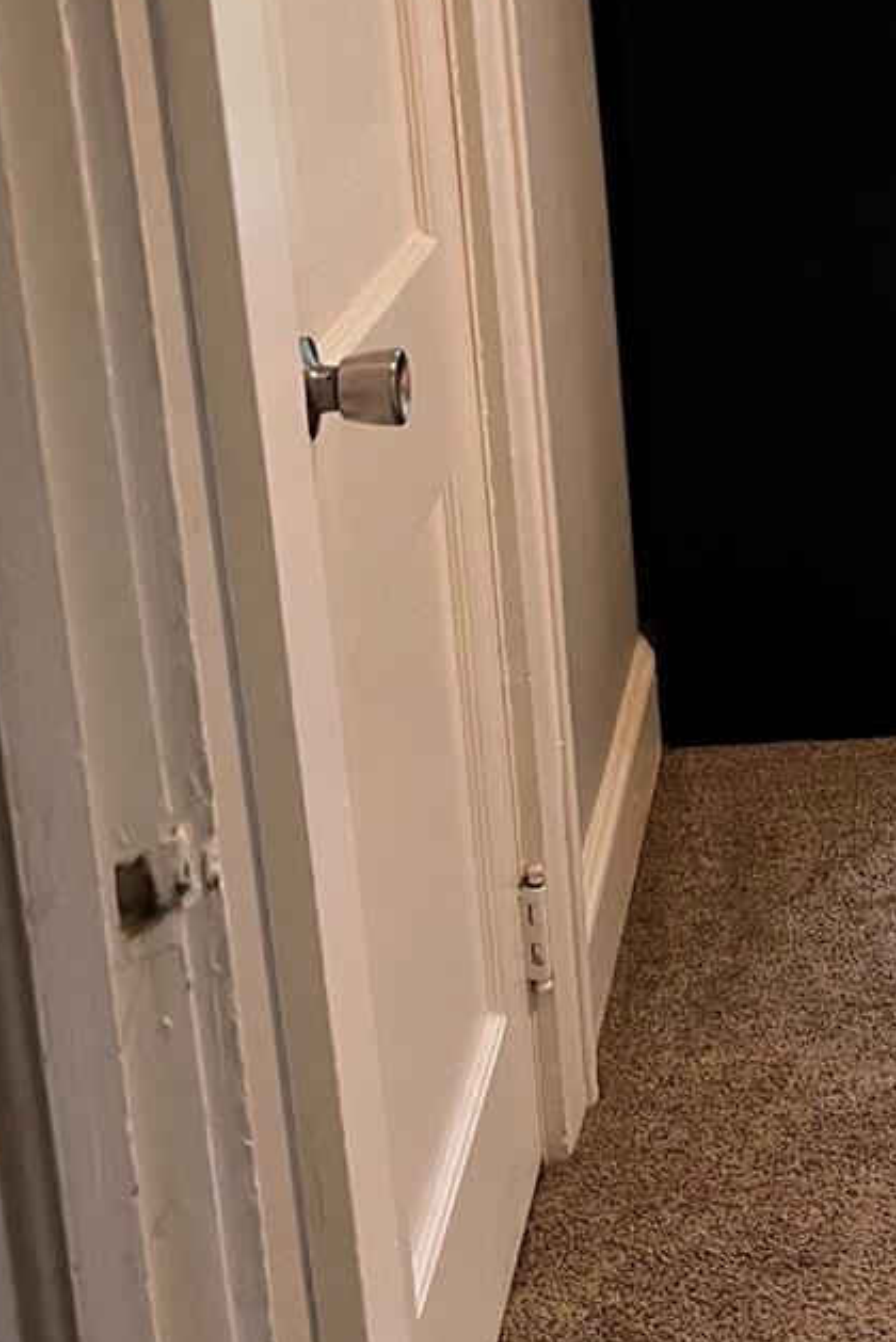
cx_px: 1094
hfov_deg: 19.4
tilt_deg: -15.3
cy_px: 311
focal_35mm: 66
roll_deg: +1.5
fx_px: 2461
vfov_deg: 29.9
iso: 125
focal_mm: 5.1
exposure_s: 1/60
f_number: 1.6
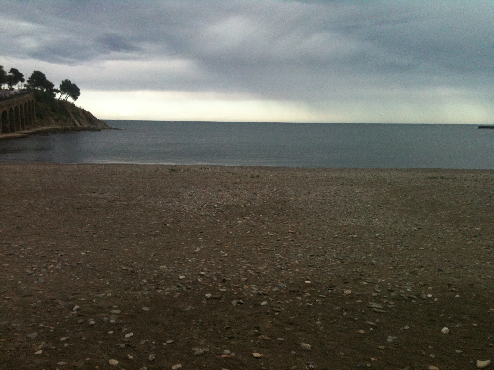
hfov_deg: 52.6
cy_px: 185
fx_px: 499
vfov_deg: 40.7
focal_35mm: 35
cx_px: 247
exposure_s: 1/378
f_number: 2.8
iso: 64
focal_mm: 3.85
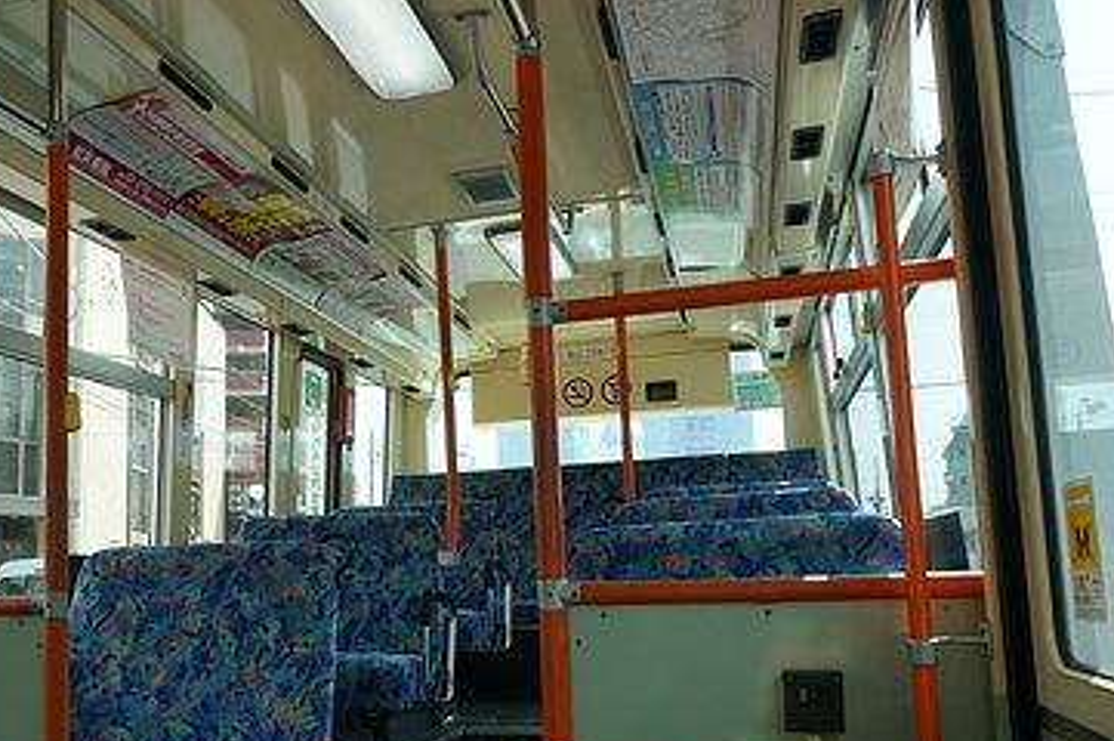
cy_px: 469
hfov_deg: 55.0
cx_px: 401
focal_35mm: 34
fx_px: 1051
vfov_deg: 38.5
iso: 100
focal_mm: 16
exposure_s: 1/80
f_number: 5.6
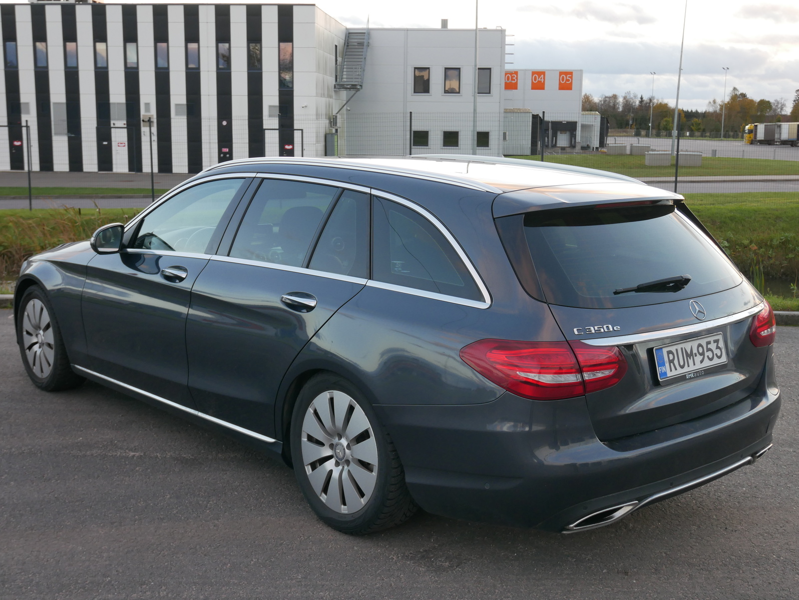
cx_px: 400
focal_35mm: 44
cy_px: 300
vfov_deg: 32.9
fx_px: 1016
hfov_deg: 42.9
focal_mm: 22
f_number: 4.8
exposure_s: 1/60
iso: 320
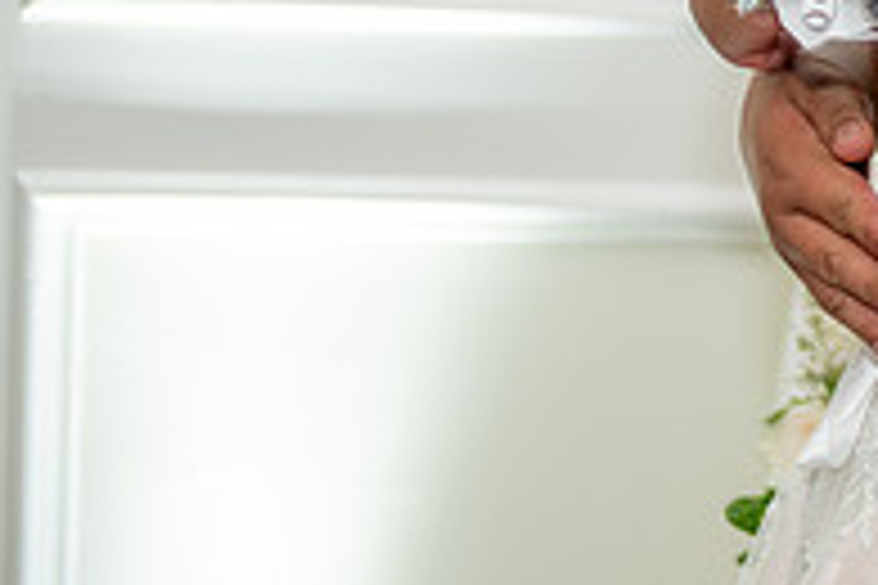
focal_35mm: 143
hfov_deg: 13.6
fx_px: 3487
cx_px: 1252
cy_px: -218
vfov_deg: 9.4
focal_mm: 48
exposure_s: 1/100
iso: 800
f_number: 2.8
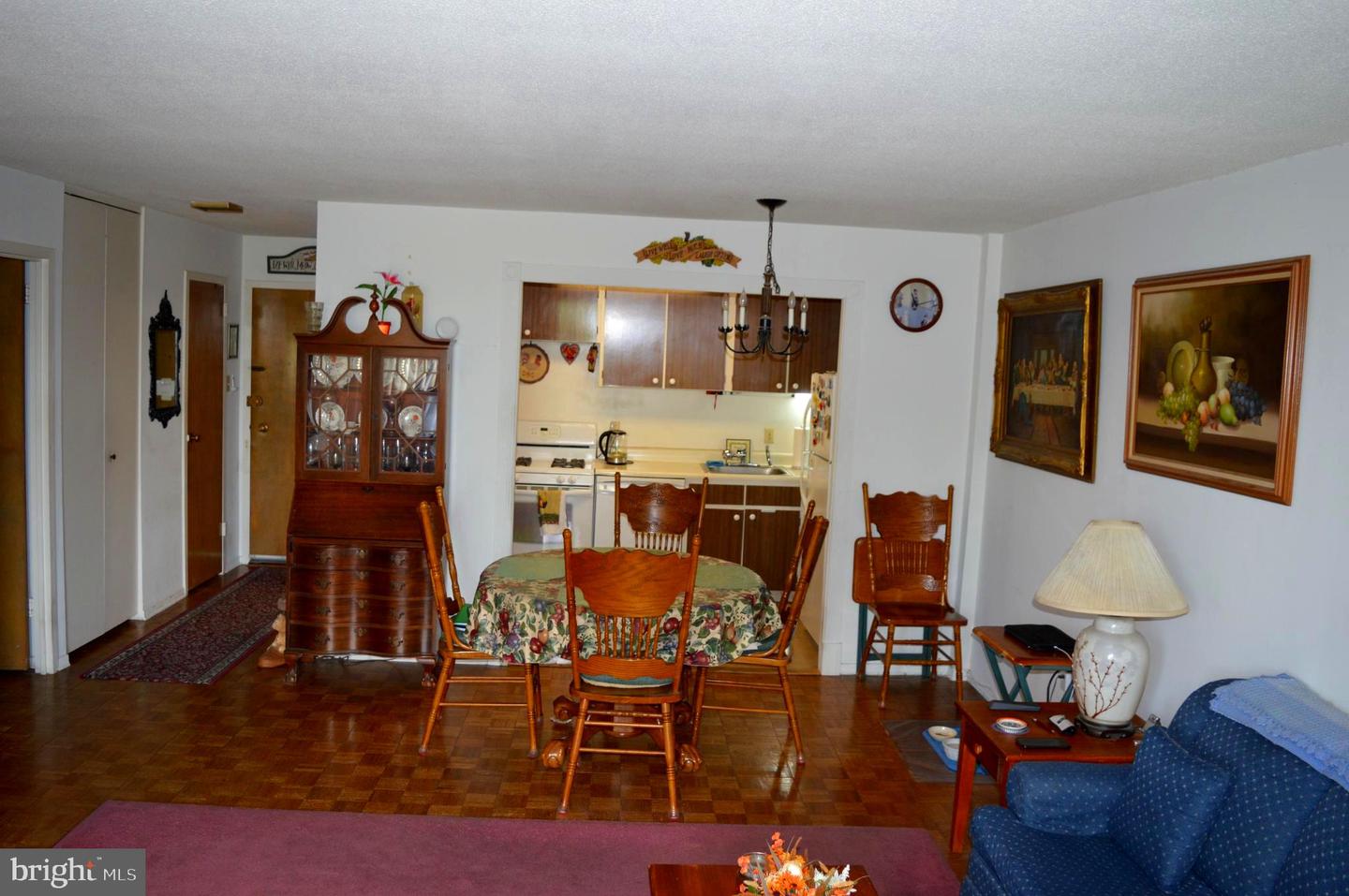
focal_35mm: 27
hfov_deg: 67.4
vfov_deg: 47.8
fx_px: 1011
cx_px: 674
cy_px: 448
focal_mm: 18
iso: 560
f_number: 3.5
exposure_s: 1/60
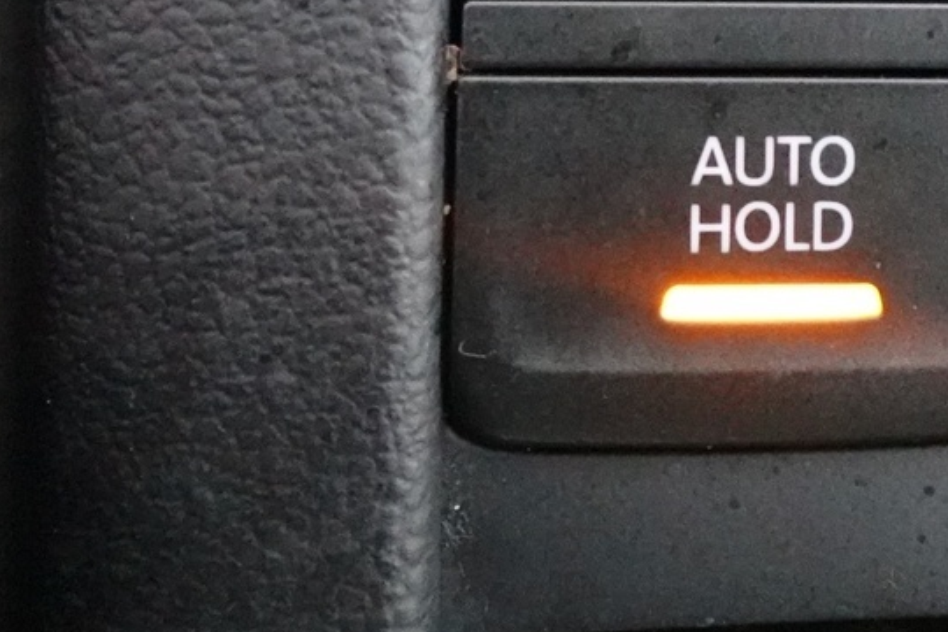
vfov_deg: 21.4
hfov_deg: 32.3
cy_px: -79
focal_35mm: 60
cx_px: 785
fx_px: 1580
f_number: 2
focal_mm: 7.6
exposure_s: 1/40
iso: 6400
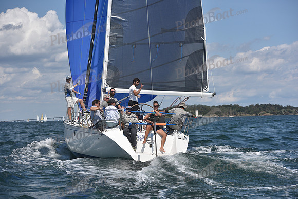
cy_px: 100
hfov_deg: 28.8
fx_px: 580
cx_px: 149
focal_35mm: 70
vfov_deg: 19.5
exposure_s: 1/1600
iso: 250
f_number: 5.6
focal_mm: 70
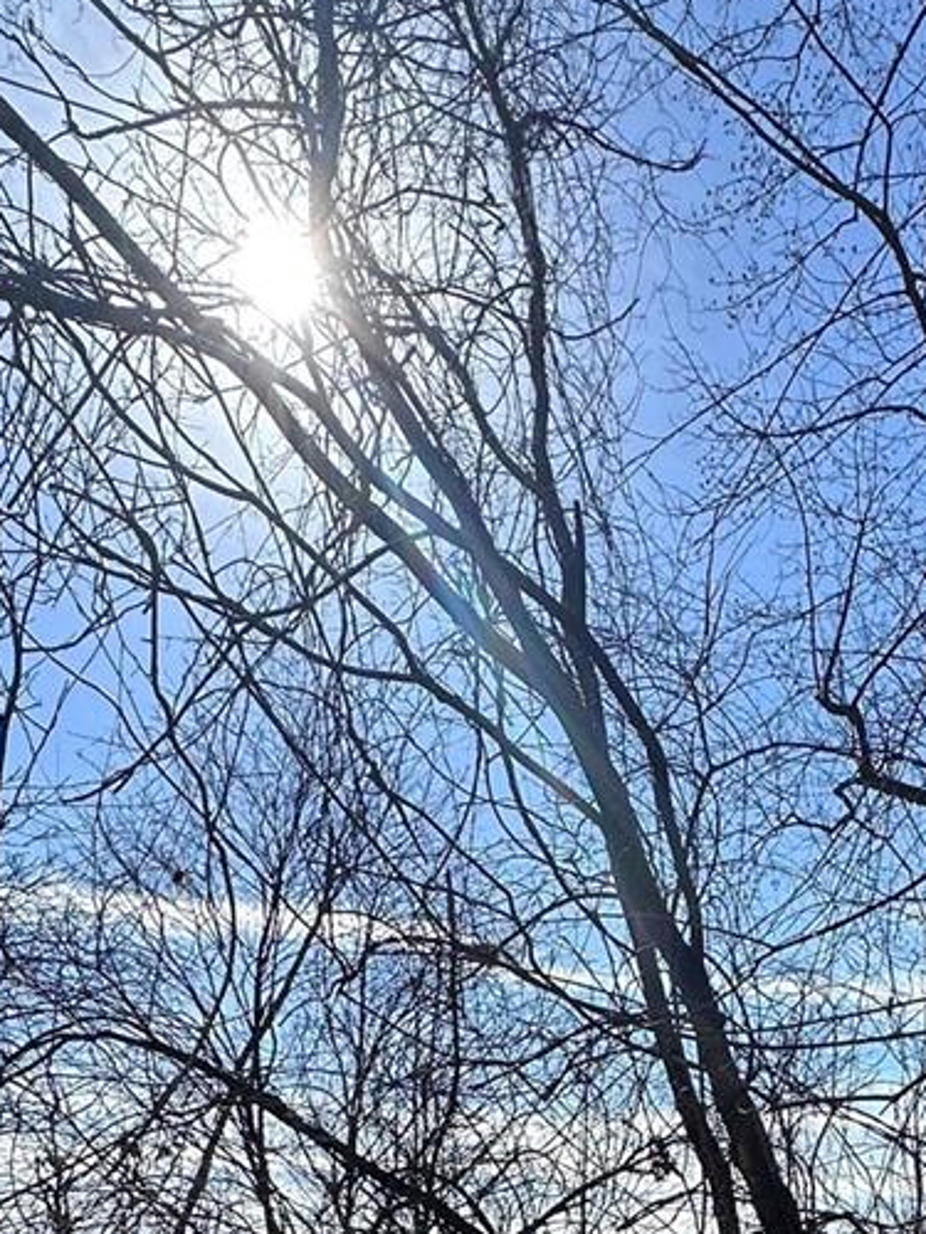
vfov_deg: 35.2
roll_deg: -1.2
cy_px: 1464
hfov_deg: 33.2
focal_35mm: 43
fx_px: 1534
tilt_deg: -2.6
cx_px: 644
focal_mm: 2.22
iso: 40
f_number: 2.2
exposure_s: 1/2053
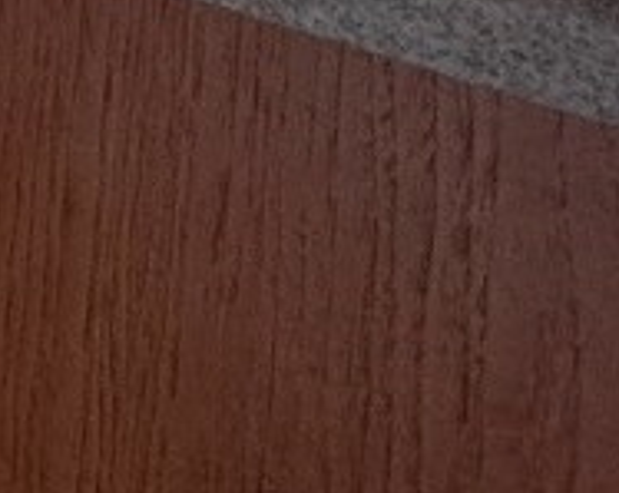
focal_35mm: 75
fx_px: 1372
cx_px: -1013
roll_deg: -1.4
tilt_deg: -1.3
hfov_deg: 13.5
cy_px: -559
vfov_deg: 15.3
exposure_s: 1/99
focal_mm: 2.22
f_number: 2.2
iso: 250
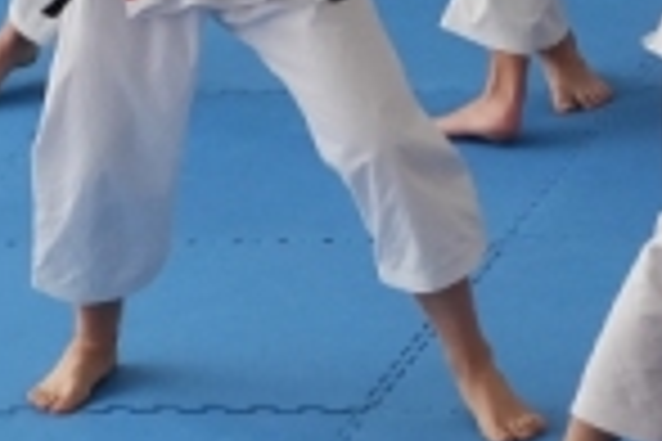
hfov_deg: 3.6
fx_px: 10481
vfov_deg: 2.4
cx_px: 171
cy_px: -196
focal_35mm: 570
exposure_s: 1/400
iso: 3200
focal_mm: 105
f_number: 4
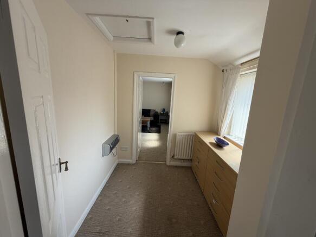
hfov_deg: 102.1
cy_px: 118
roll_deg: -3.0
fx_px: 128
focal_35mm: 14
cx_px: 158
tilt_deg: -10.5
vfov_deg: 85.7
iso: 40
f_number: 2.2
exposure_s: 1/128
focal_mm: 2.22
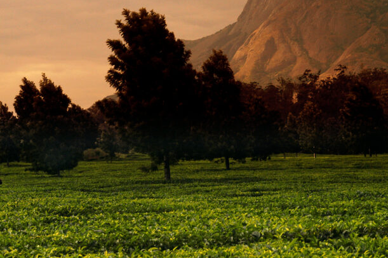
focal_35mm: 176
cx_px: 188
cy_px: 52
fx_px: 1895
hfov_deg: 11.7
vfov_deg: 7.8
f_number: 8
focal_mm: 70
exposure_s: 1/200
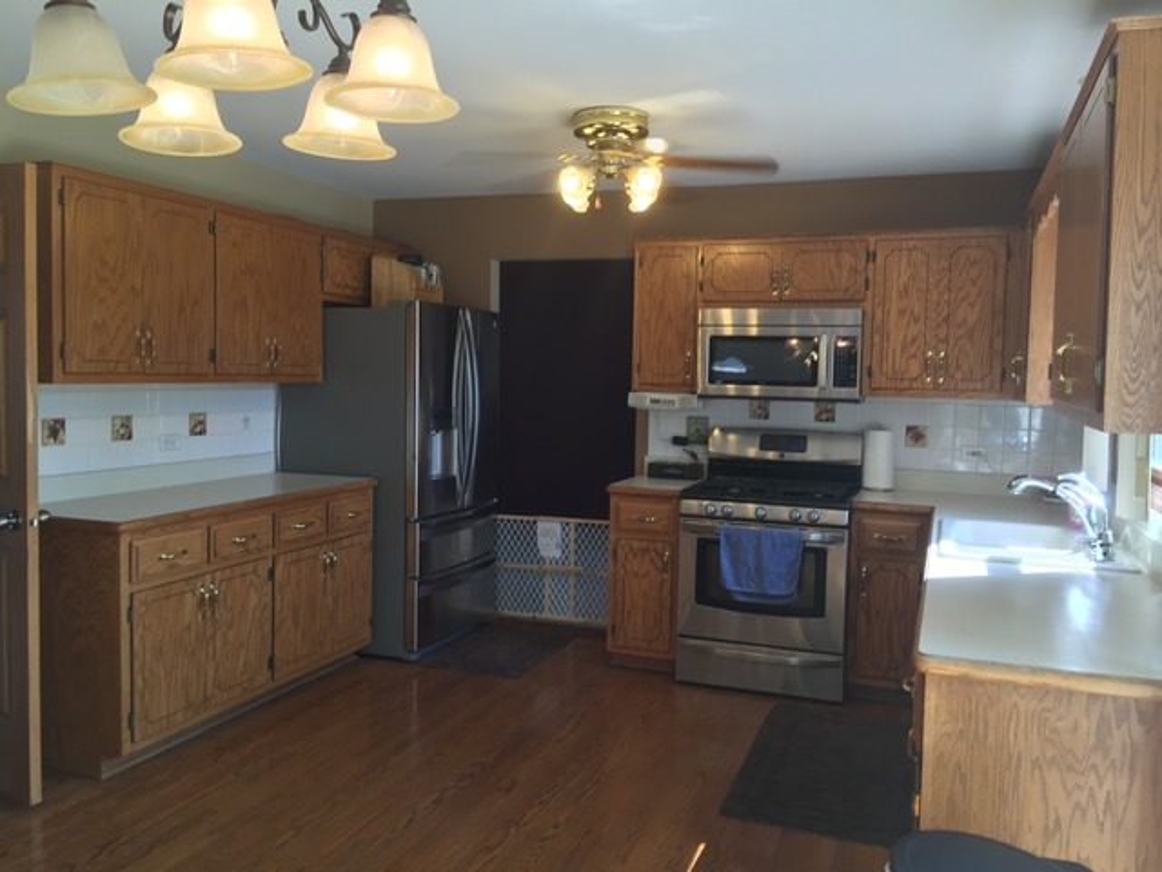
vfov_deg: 48.2
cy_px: 436
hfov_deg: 61.7
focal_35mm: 29
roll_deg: -1.4
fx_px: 973
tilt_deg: -3.1
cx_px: 581
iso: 32
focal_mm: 4.15
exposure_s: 1/40
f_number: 2.2
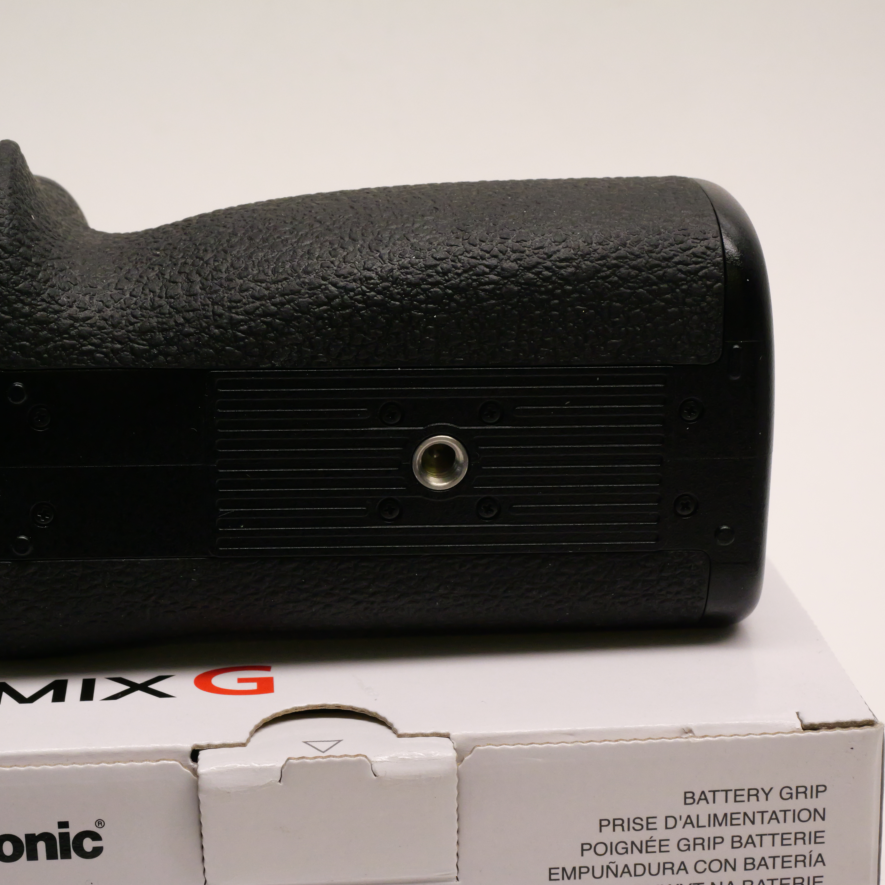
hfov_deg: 24.2
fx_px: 2054
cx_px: 297
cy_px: 444
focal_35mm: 71
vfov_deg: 24.3
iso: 3200
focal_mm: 30
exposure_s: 1/160
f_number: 8
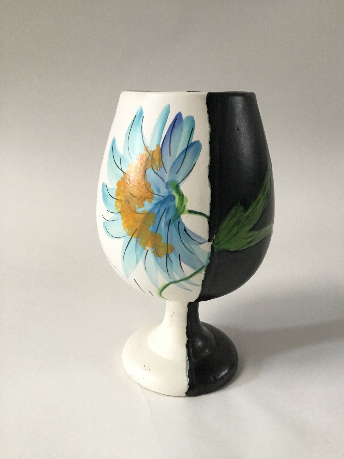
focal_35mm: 31
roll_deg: +0.0
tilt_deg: -18.1
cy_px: 230
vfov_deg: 58.4
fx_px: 411
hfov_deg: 45.4
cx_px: 172
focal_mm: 3.3
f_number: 2.4
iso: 200
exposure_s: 1/33
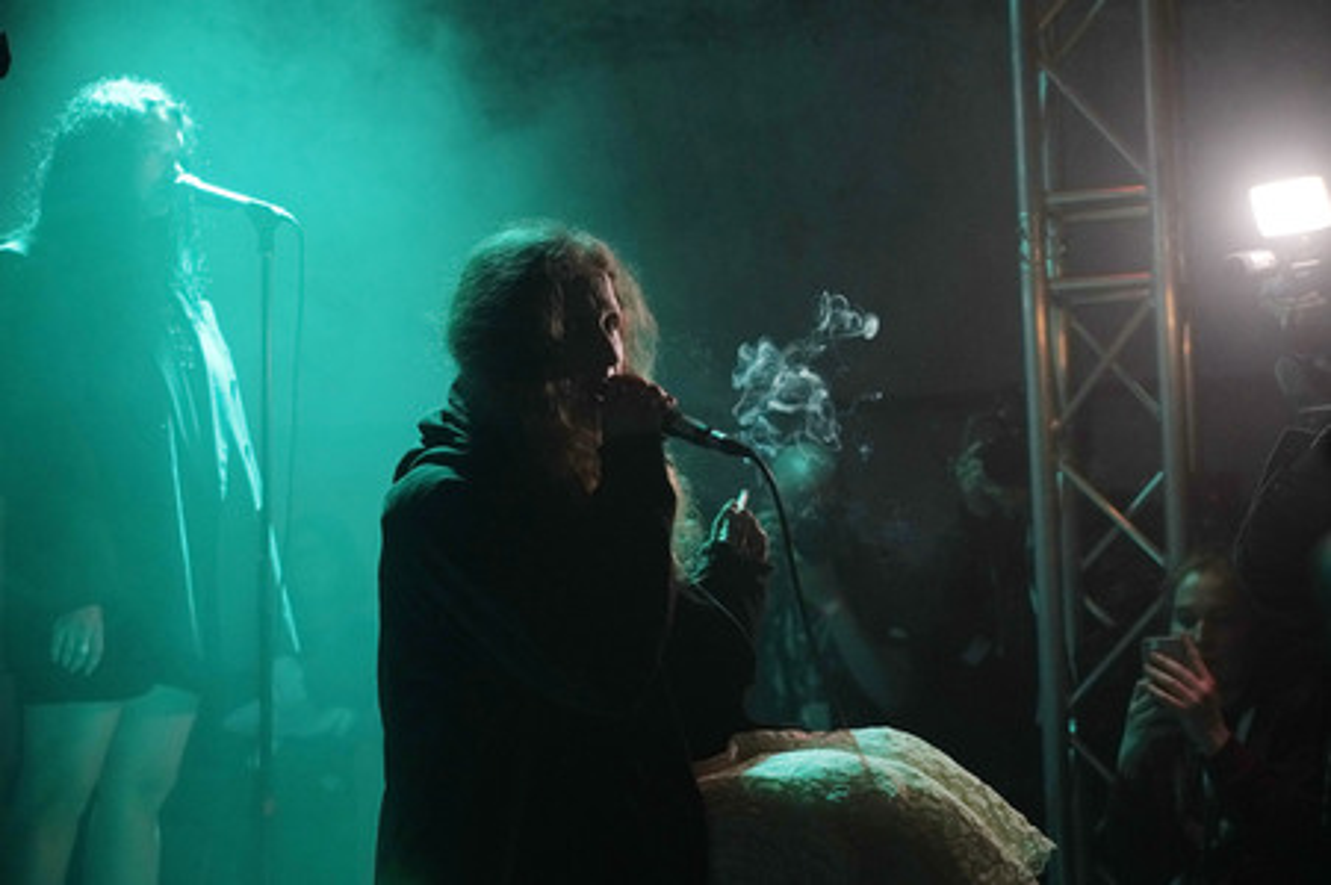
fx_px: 1995
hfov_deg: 36.9
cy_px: 442
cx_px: 666
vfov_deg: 25.0
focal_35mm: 54
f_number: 4
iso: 3200
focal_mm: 54
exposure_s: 1/125
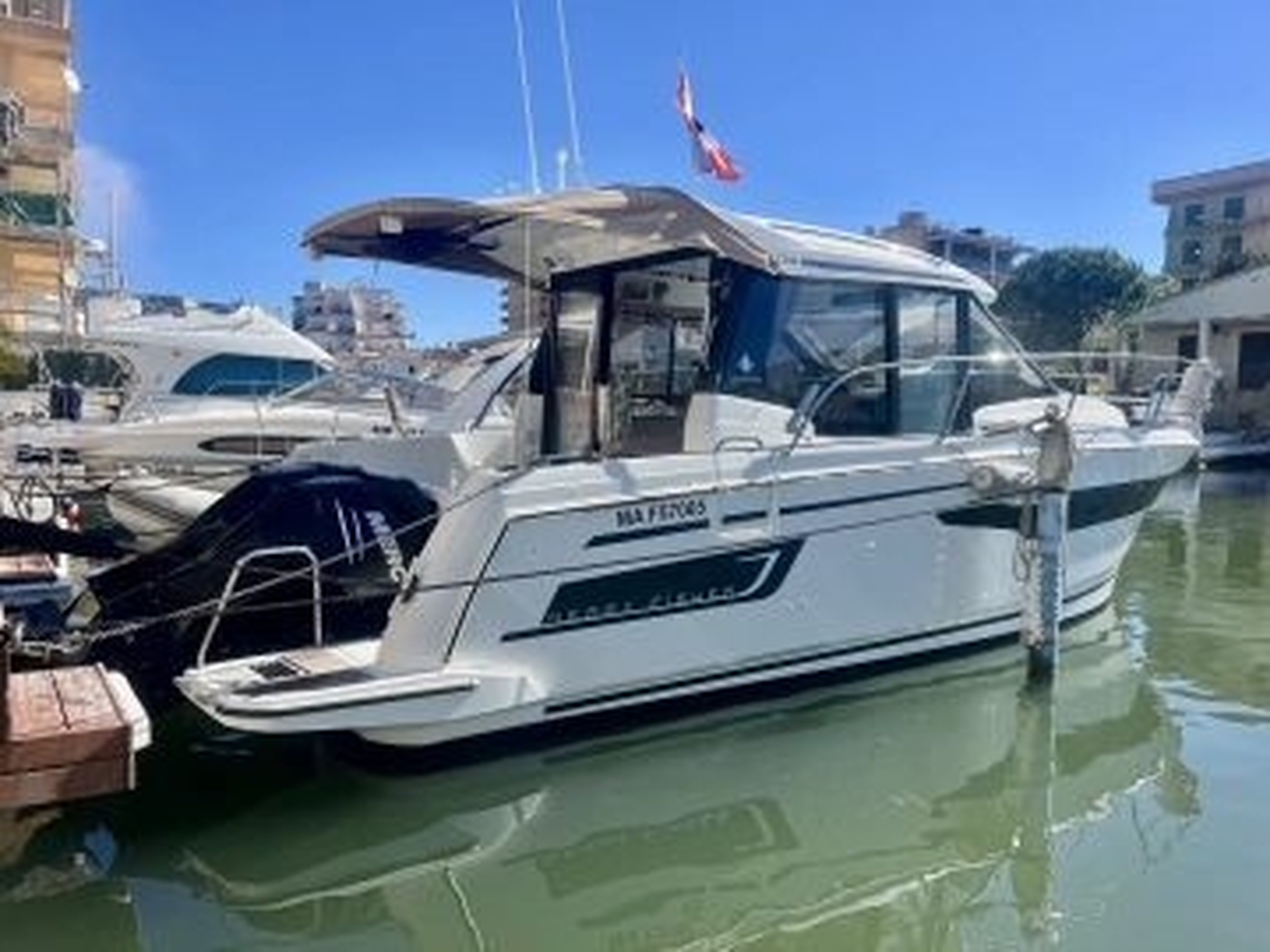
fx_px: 954
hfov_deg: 67.3
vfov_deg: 53.1
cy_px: 476
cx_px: 635
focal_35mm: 26
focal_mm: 5.7
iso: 50
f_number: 1.5
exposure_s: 1/3460
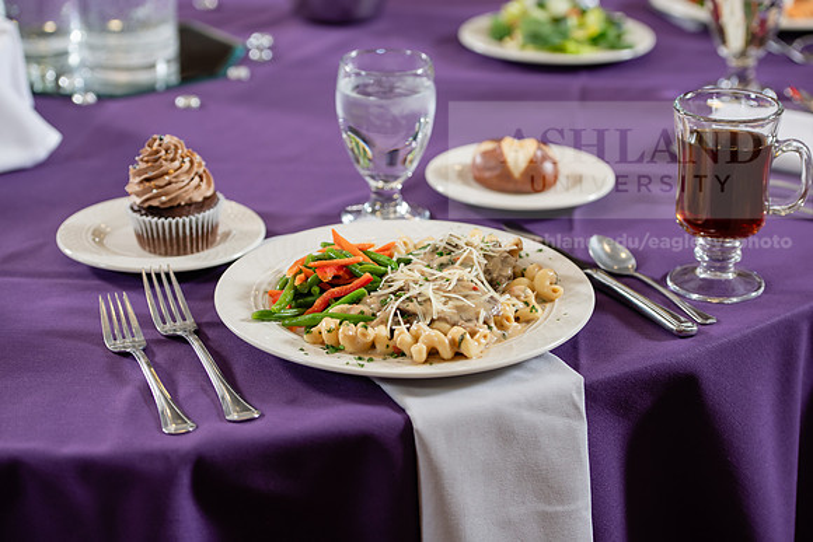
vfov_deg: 16.1
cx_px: 406
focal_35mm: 85
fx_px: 1920
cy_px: 271
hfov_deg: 23.9
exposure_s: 1/200
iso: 400
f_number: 4
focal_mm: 85
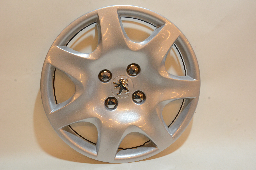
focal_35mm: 39
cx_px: 128
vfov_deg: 34.1
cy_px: 85
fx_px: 277
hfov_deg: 49.6
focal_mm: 26
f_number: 16
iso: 1250
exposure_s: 1/40
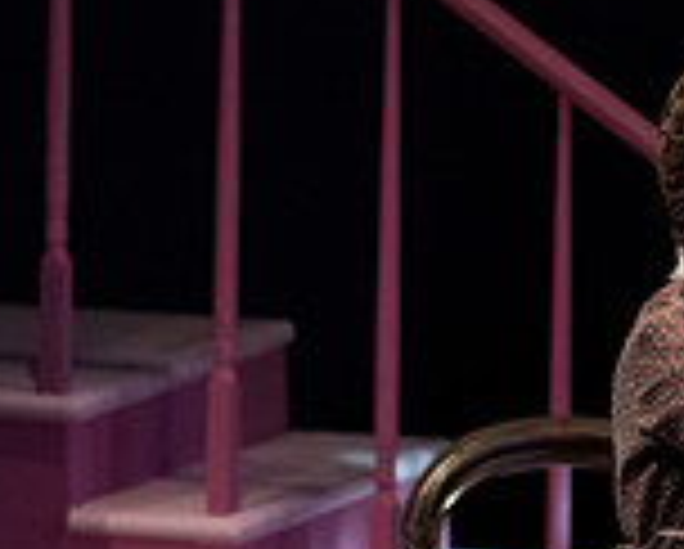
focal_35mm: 1072
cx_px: 940
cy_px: 727
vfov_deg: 1.4
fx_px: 21729
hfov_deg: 1.8
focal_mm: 300
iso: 3200
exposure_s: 1/400
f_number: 4.5
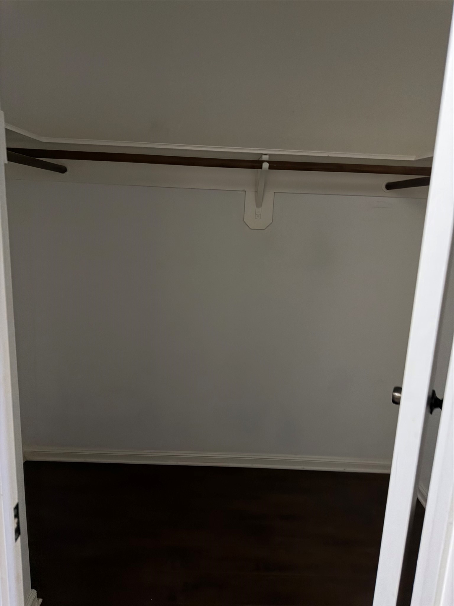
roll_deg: -4.4
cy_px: 303
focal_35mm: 24
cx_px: 227
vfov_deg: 71.6
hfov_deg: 56.8
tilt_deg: -9.6
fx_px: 420
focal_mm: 6.76
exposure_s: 1/60
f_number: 1.78
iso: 800
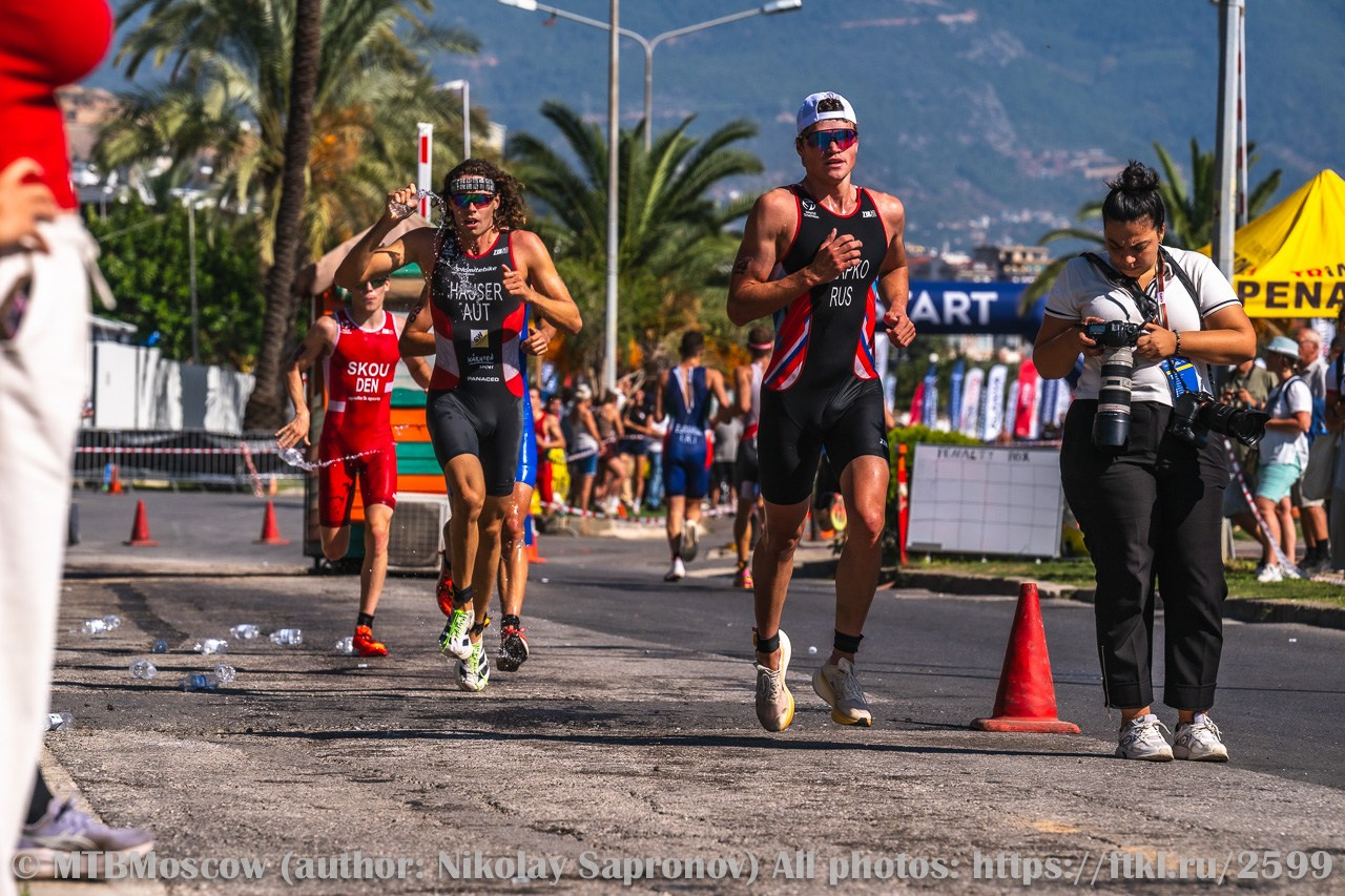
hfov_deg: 12.1
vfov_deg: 8.1
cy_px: 448
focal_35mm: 170
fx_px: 6350
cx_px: 672
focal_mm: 170
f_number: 8
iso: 250
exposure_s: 1/2000
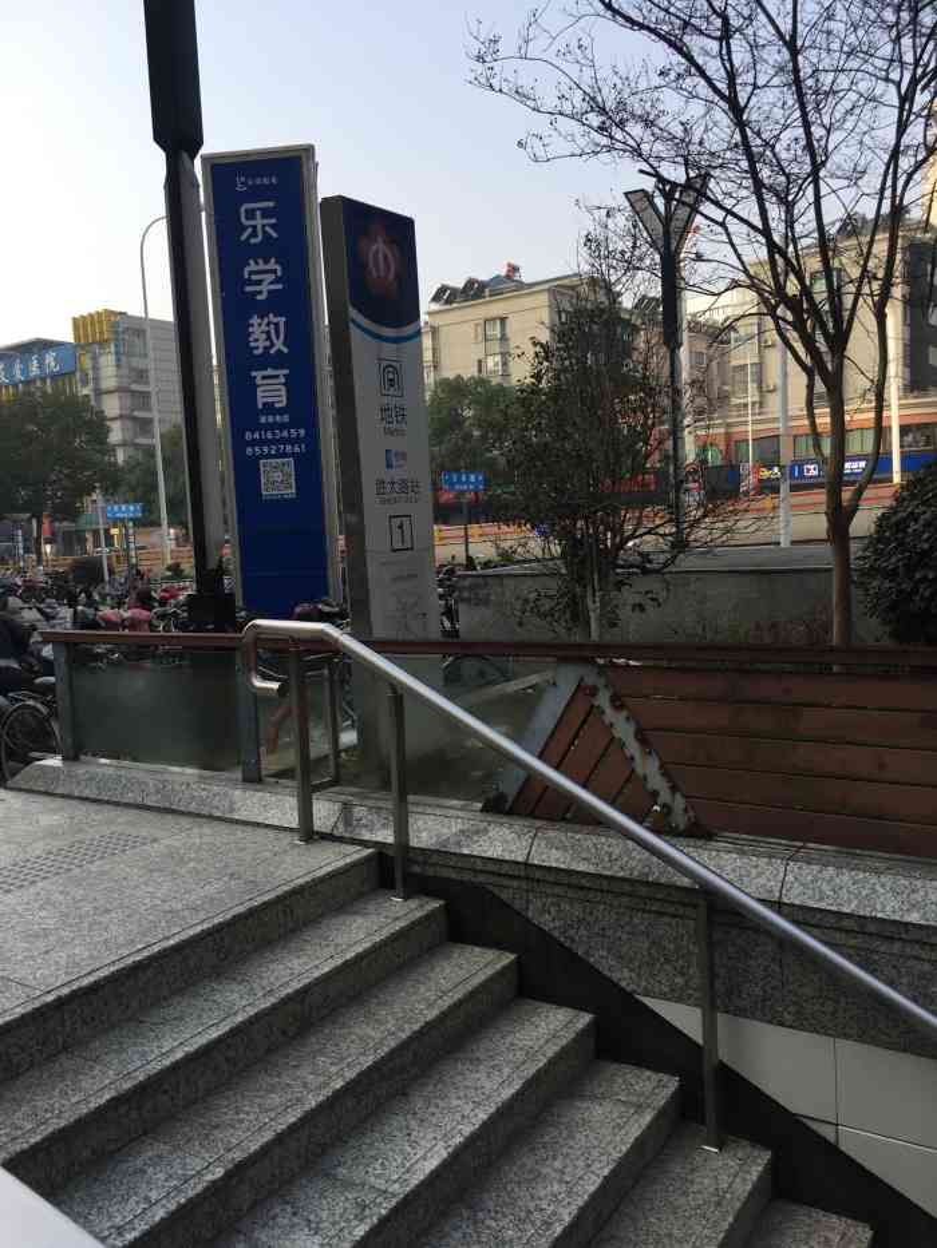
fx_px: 1046
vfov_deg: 61.7
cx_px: 468
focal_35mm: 29
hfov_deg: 48.2
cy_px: 624
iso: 25
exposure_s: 1/506
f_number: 2.2
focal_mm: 4.15
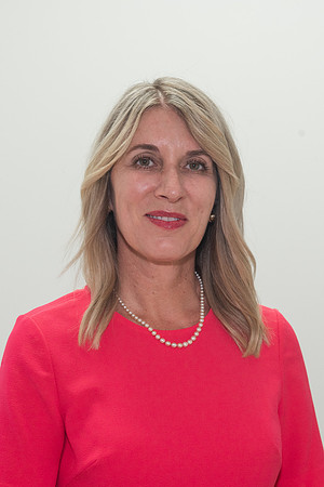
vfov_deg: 21.8
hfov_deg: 14.6
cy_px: 243
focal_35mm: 94
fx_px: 1264
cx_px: 153
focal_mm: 62
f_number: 6.3
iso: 400
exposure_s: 1/100
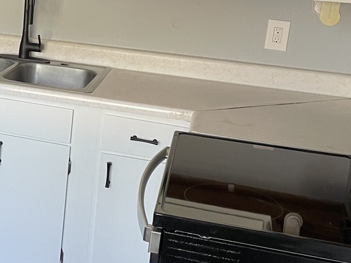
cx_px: -42
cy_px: 49
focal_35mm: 73
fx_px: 740
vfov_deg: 19.9
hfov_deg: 24.7
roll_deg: -1.1
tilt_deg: -9.9
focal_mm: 4.2
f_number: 1.6
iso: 100
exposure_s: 1/60
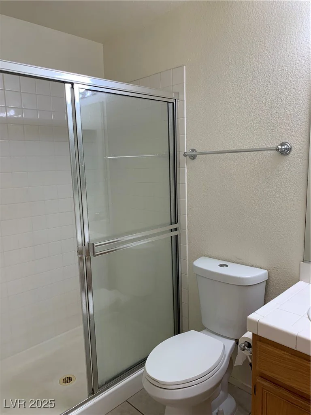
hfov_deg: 53.1
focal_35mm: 26
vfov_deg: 67.3
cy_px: 208
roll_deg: +2.8
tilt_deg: -8.7
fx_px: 311
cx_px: 156
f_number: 1.8
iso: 80
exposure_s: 1/121
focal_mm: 4.25
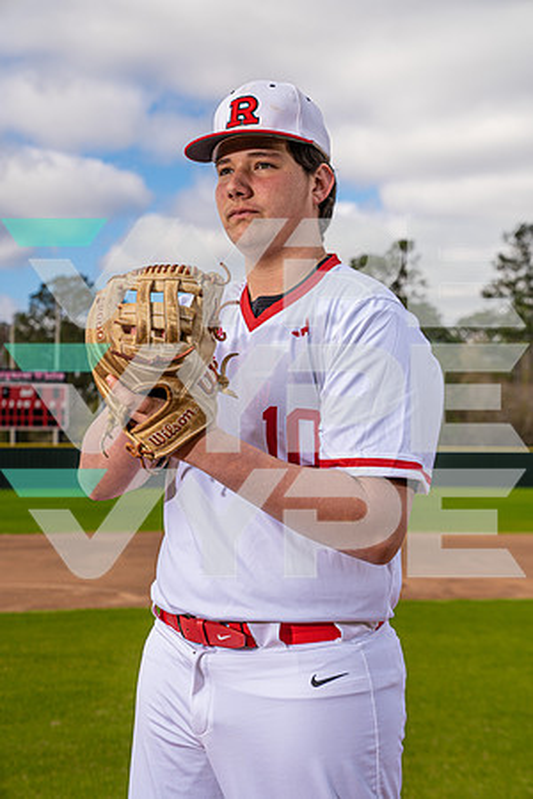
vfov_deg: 28.8
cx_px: 266
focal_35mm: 70
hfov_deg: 19.5
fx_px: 1554
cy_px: 400
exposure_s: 1/250
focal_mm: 70
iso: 100
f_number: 6.3
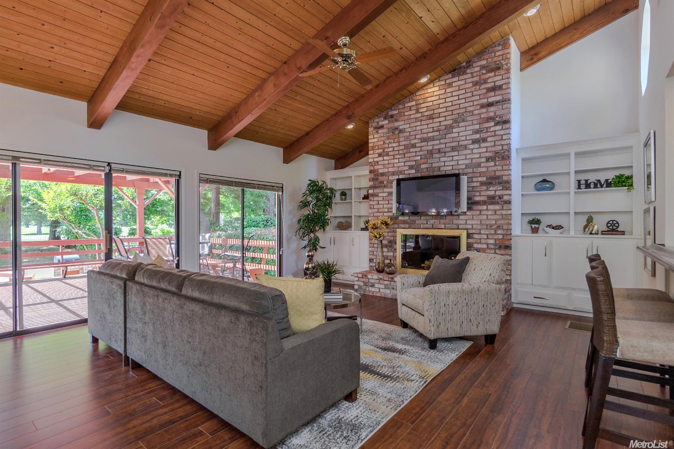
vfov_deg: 67.4
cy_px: 224
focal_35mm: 18
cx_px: 337
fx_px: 337
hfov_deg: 90.0
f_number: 5
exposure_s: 1/30
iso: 100
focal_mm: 12
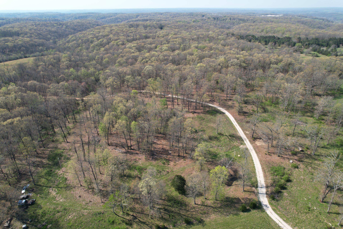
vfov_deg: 57.2
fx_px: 210
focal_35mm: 22
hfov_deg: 78.6
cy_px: 114
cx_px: 172
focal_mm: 8.38
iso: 100
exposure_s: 1/125
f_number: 2.8
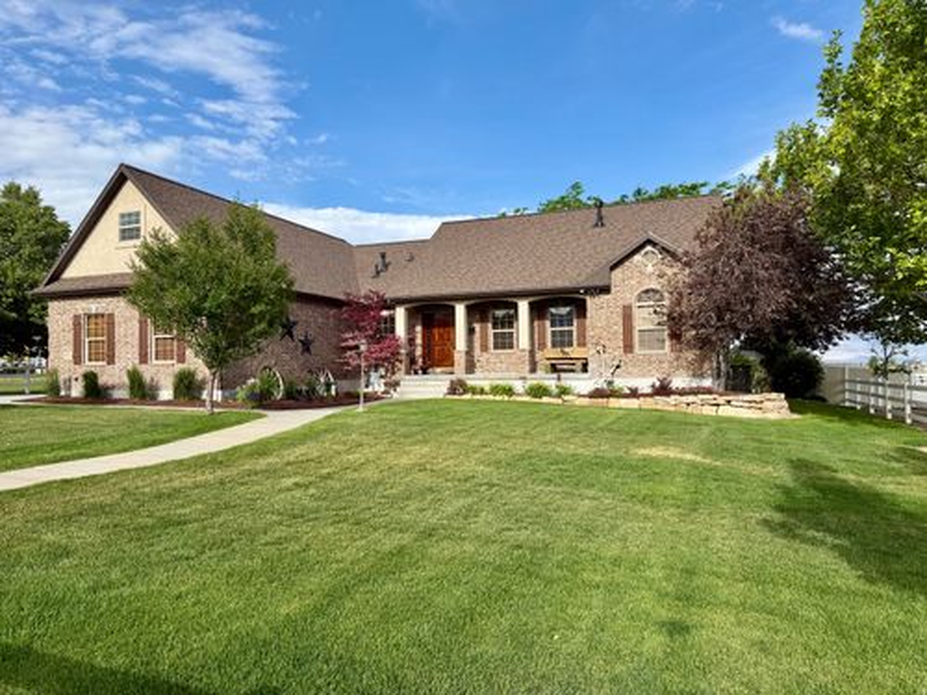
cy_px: 348
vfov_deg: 56.8
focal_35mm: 24
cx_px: 464
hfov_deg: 71.6
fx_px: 643
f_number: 1.78
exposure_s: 1/3279
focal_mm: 6.76
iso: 80
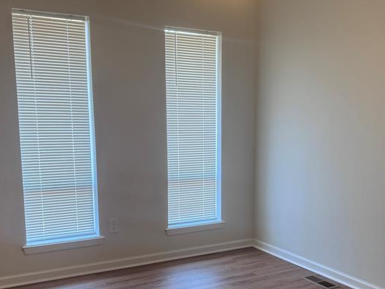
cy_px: 205
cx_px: 257
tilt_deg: -12.0
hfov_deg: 40.7
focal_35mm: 46
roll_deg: -1.5
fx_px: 512
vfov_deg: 31.2
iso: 100
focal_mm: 6.76
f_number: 1.78
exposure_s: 1/120
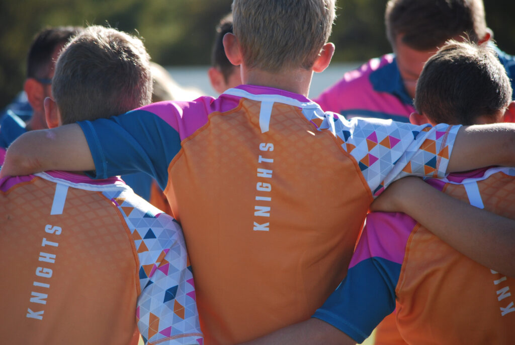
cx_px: 258
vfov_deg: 5.4
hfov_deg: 8.1
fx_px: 3651
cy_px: 172
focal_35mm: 255
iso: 250
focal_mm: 170
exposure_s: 1/500
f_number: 5
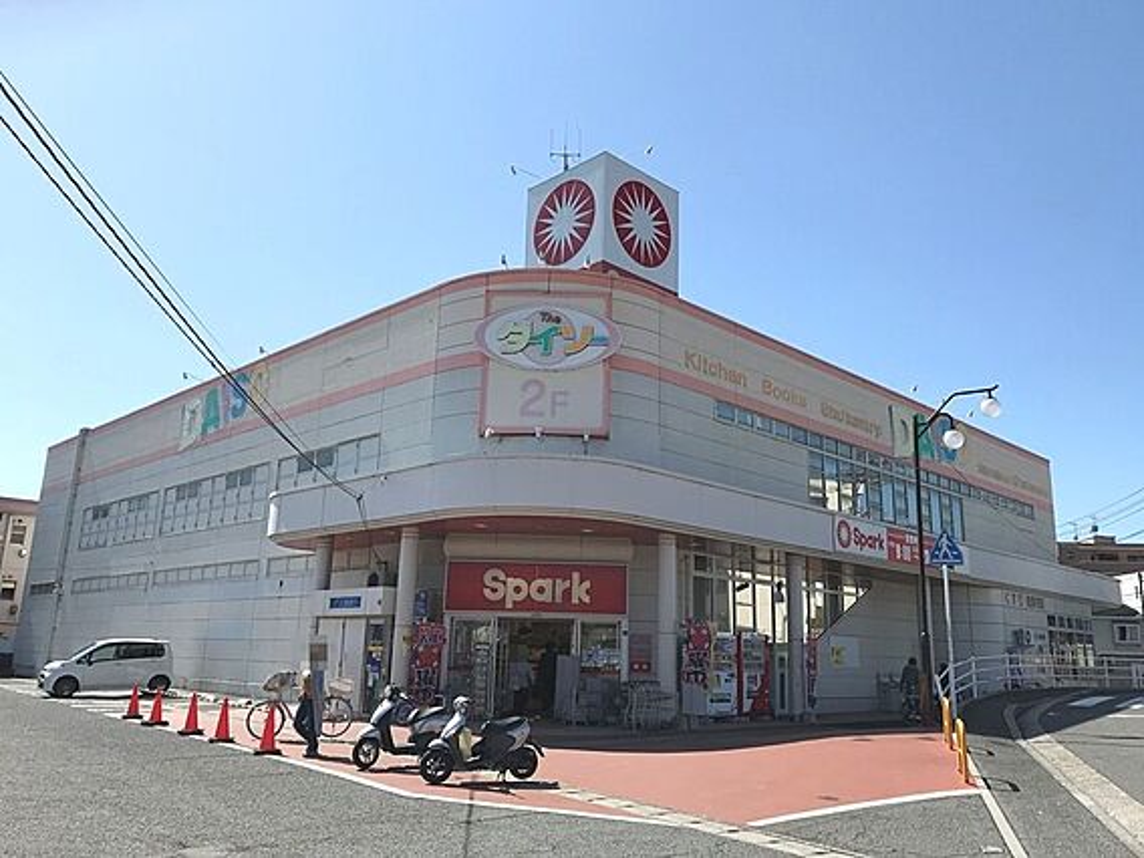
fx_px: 925
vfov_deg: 49.7
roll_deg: -0.6
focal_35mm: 28
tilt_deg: +12.8
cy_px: 429
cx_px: 572
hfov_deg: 63.4
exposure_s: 1/2994
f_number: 1.8
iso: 20
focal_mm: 3.99
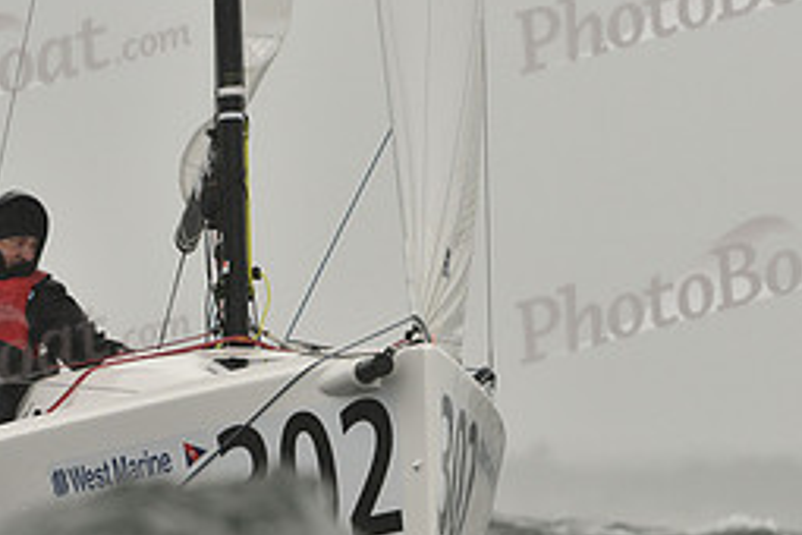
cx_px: 355
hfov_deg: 2.4
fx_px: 19269
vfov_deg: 1.6
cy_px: 489
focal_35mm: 865
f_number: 6.3
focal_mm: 380
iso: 400
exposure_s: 1/1000
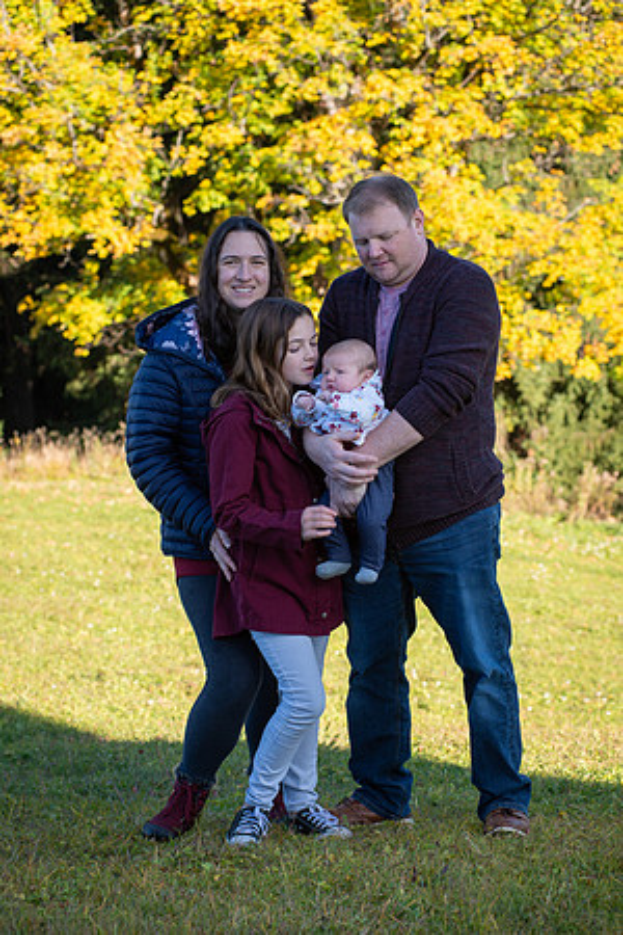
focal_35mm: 80
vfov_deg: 25.4
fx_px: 2077
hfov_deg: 17.1
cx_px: 312
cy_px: 468
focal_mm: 80
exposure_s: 1/250
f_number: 5.6
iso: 200
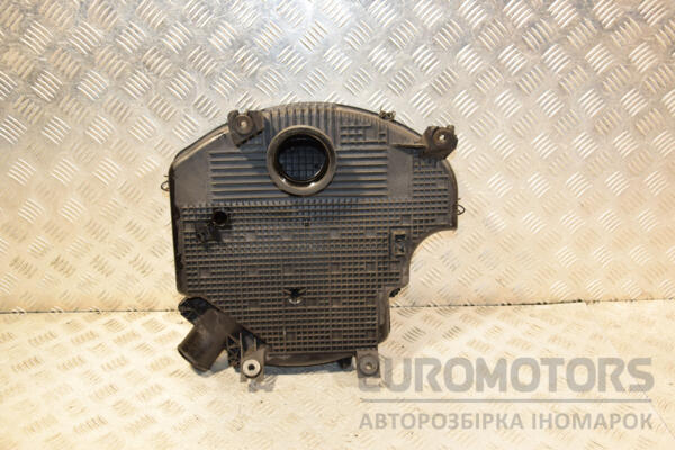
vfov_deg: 36.9
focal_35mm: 36
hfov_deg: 53.1
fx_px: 675
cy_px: 225
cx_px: 338
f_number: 5
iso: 800
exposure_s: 1/100
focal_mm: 24
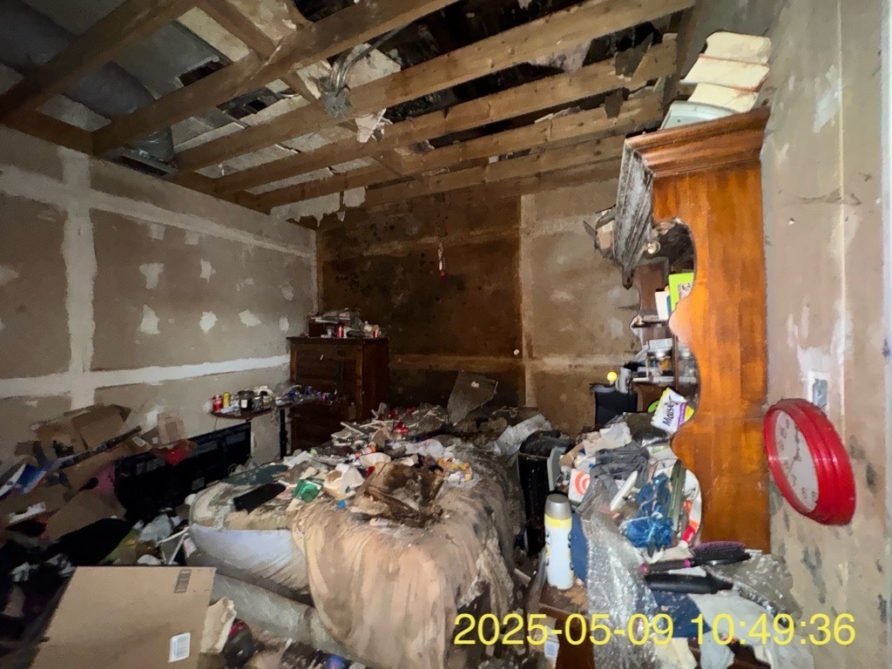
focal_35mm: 14
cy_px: 334
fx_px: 361
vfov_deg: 85.7
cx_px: 446
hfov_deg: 102.1
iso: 800
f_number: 2.2
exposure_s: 1/16
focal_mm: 2.22
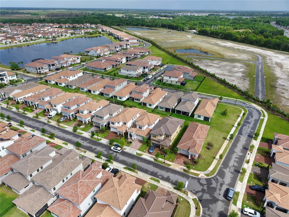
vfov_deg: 56.8
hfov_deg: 71.6
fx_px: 200
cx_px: 144
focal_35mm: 24
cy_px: 108
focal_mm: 8.67
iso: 100
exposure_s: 1/3000
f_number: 1.8
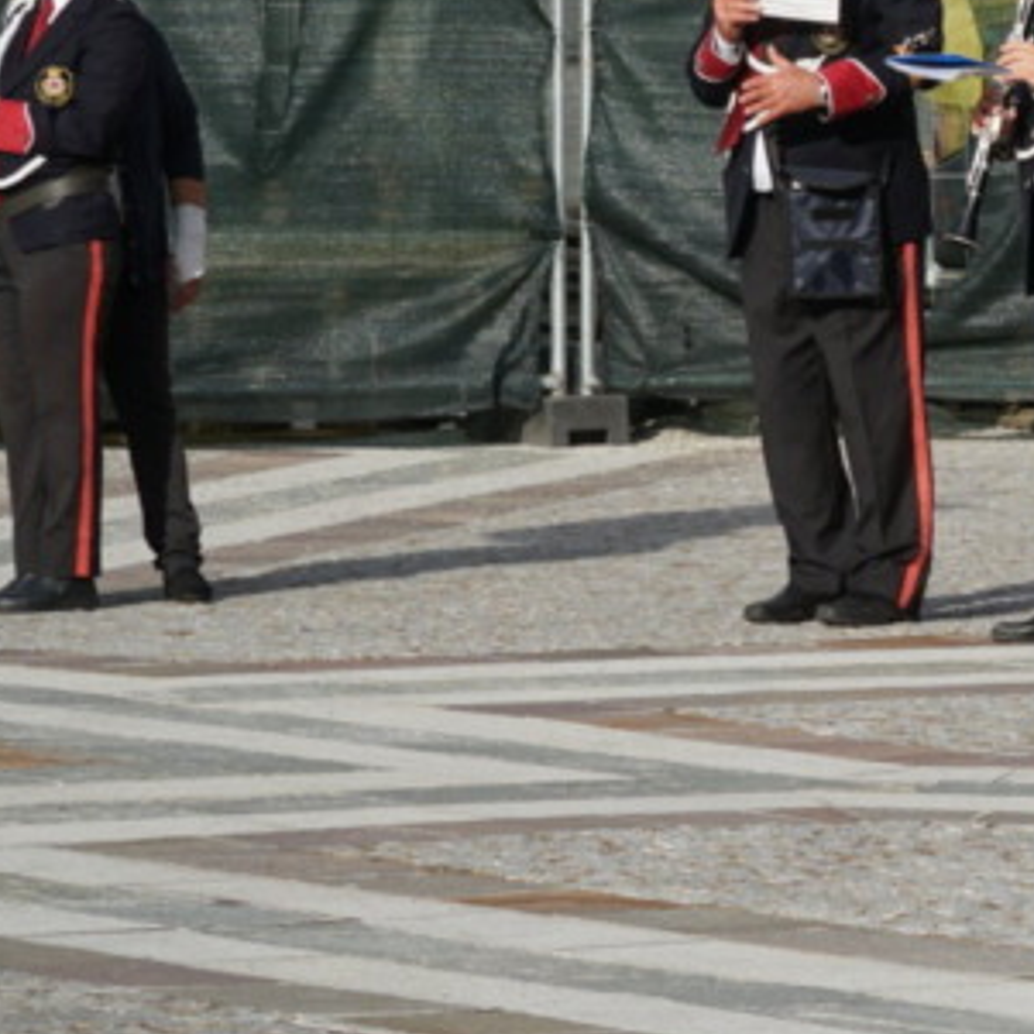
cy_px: -290
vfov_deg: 5.1
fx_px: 11551
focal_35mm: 342
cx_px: 1680
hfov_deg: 5.1
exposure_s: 1/320
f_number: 8
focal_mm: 63
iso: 100
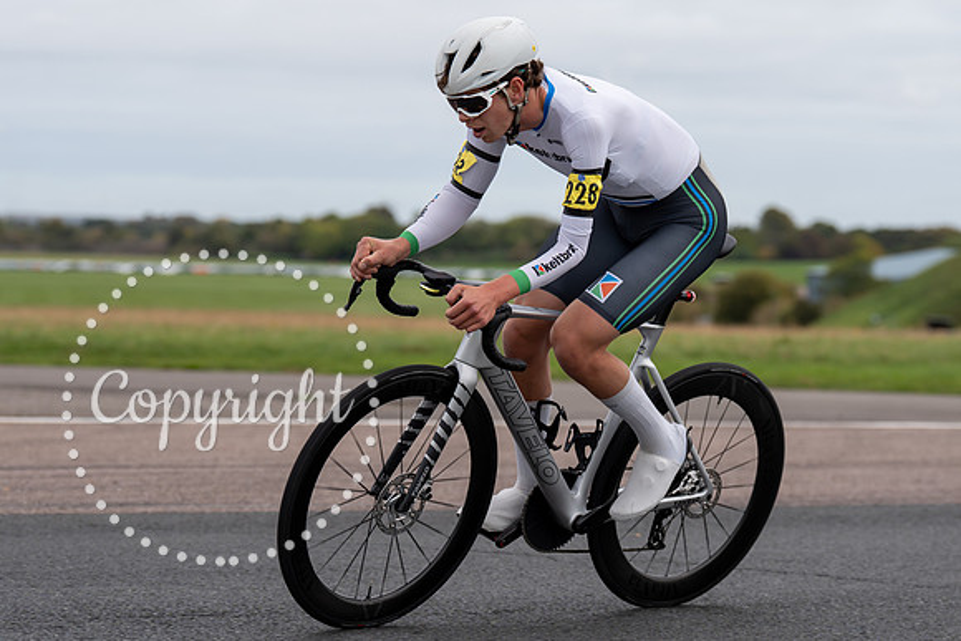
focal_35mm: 124
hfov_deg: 16.5
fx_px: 3310
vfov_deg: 11.1
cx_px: 507
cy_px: 270
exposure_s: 1/1000
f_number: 3.5
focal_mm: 99
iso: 125
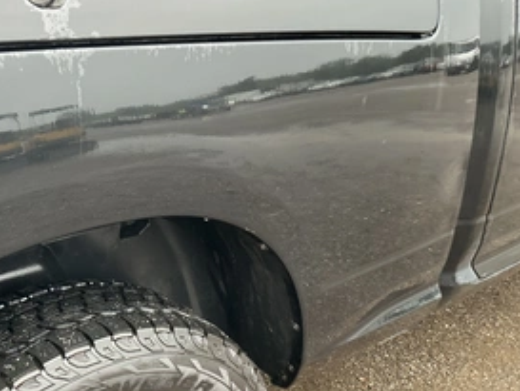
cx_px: 208
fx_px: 616
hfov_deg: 45.5
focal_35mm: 41
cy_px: 237
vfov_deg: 35.0
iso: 125
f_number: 1.8
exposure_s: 1/60
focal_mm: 3
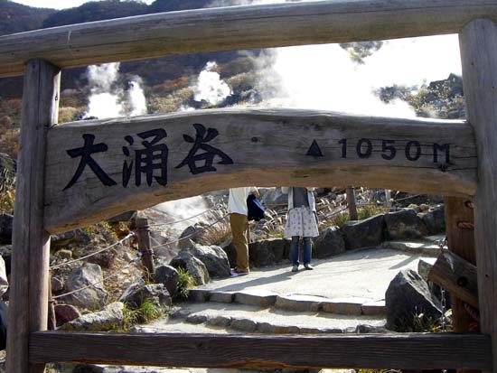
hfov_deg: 49.0
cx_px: 248
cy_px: 186
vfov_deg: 37.7
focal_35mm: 38
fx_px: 546
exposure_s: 1/400
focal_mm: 6.2
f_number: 4.3
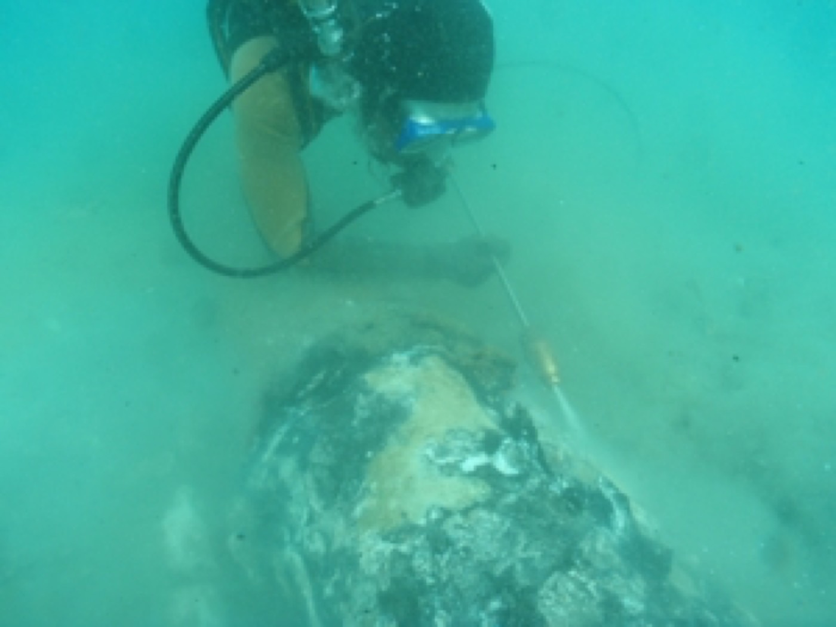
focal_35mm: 28
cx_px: 418
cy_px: 314
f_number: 4
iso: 64
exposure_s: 1/125
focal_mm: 5
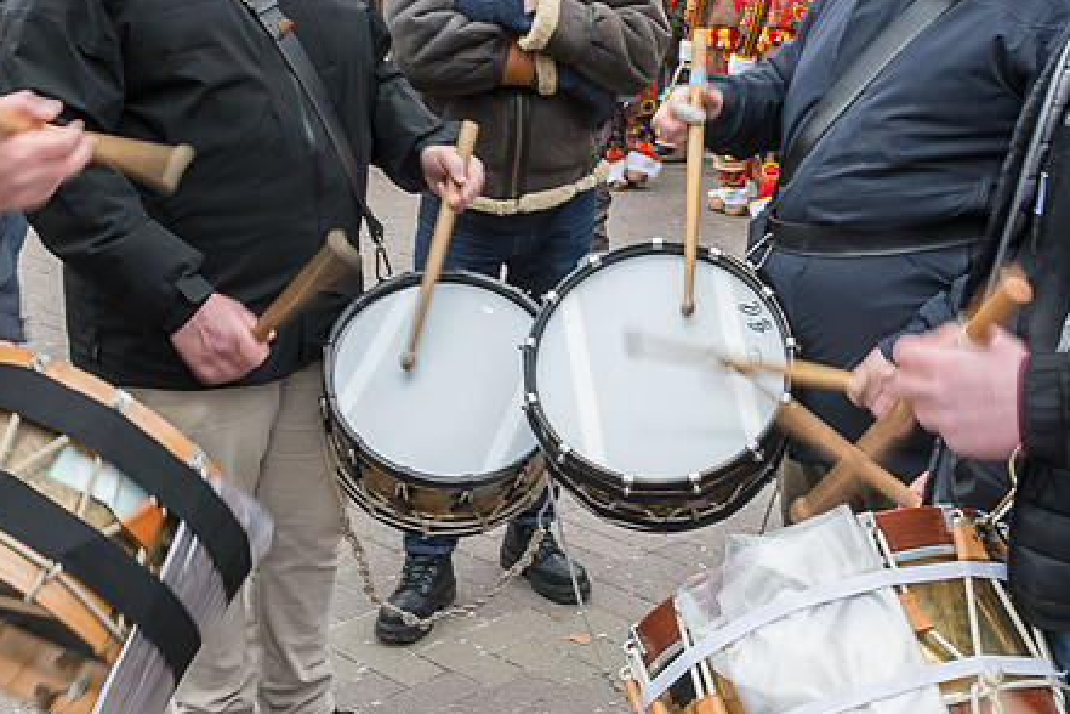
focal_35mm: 53
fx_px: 1575
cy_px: 364
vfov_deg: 25.5
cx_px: 648
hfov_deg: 37.4
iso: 800
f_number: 16
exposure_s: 1/25
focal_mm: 34
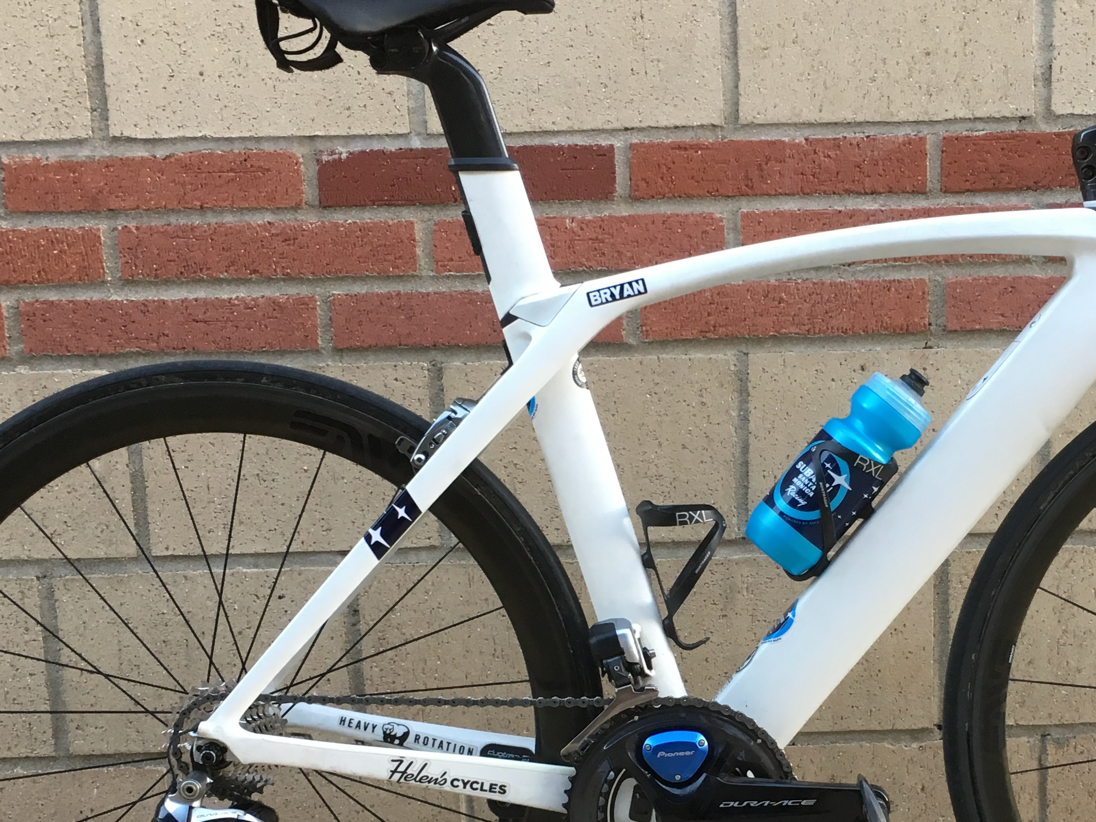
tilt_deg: -11.5
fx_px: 1805
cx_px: 738
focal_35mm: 57
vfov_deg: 25.3
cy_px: 635
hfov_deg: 33.5
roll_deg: +1.2
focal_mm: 4.15
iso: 50
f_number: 2.2
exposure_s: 1/30
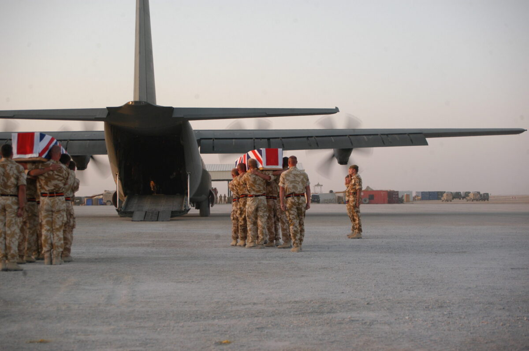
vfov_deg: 18.1
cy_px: 176
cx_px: 264
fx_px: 1101
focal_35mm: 75
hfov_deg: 27.0
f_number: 6.3
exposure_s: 1/125
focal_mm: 50
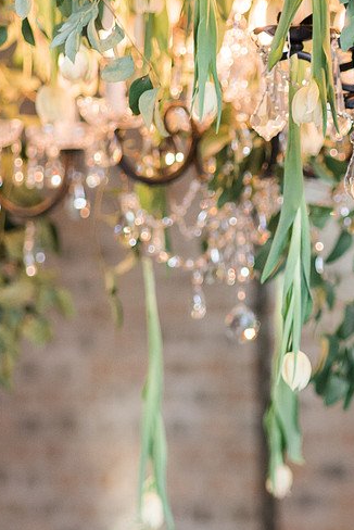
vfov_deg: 7.3
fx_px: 4153
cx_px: 422
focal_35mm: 282
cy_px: 168
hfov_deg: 4.9
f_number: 2.2
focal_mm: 85
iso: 640
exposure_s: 1/250
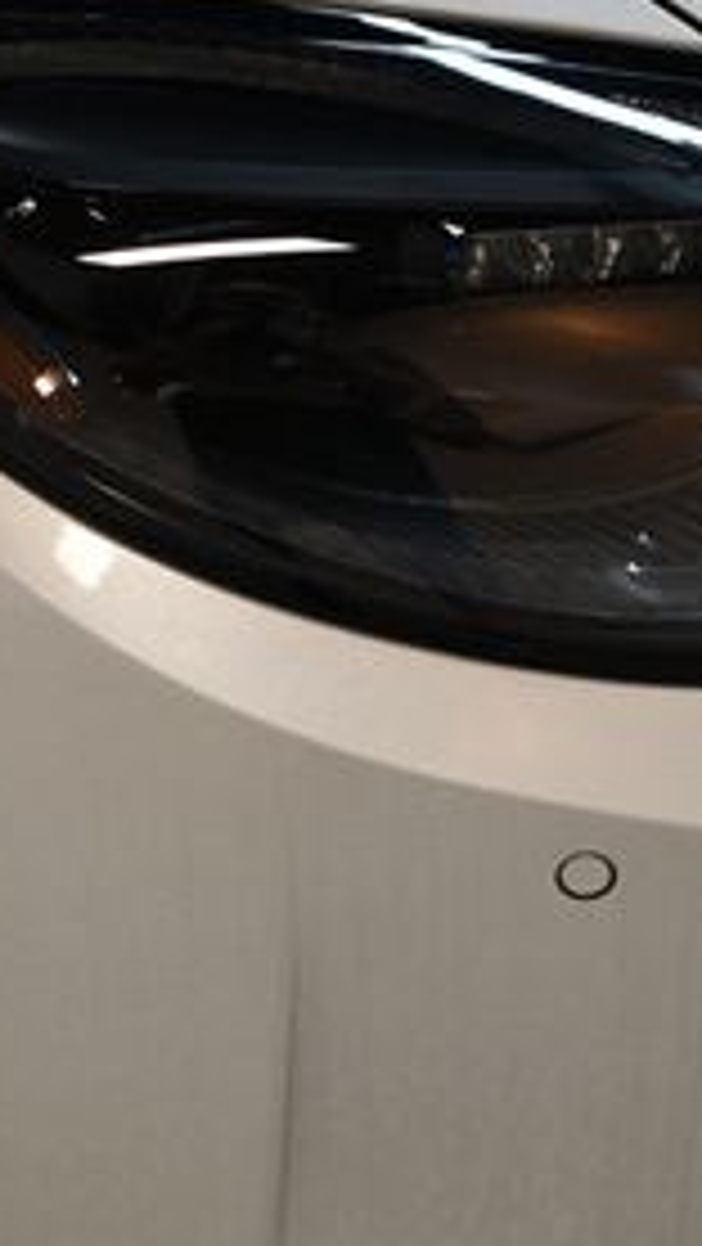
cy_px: 693
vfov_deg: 19.6
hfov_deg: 11.1
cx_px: 446
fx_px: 3604
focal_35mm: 109
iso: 800
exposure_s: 1/125
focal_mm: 30
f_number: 4
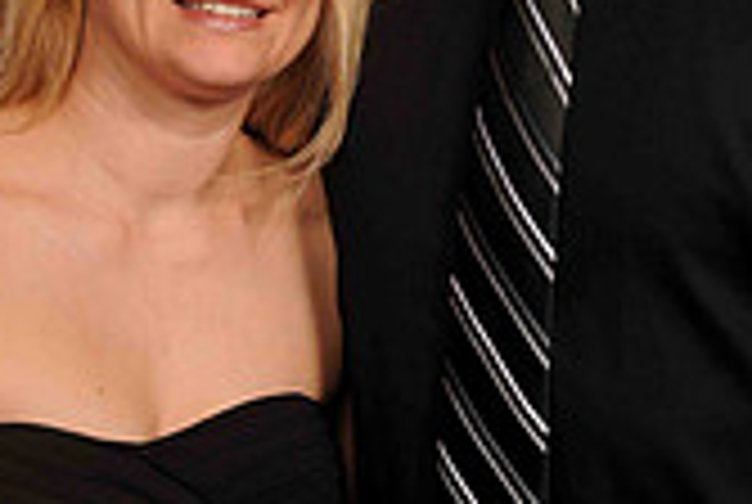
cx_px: 390
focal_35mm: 129
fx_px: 2699
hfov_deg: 15.9
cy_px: 158
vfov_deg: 10.7
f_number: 5.6
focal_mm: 32
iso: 200
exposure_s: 1/125
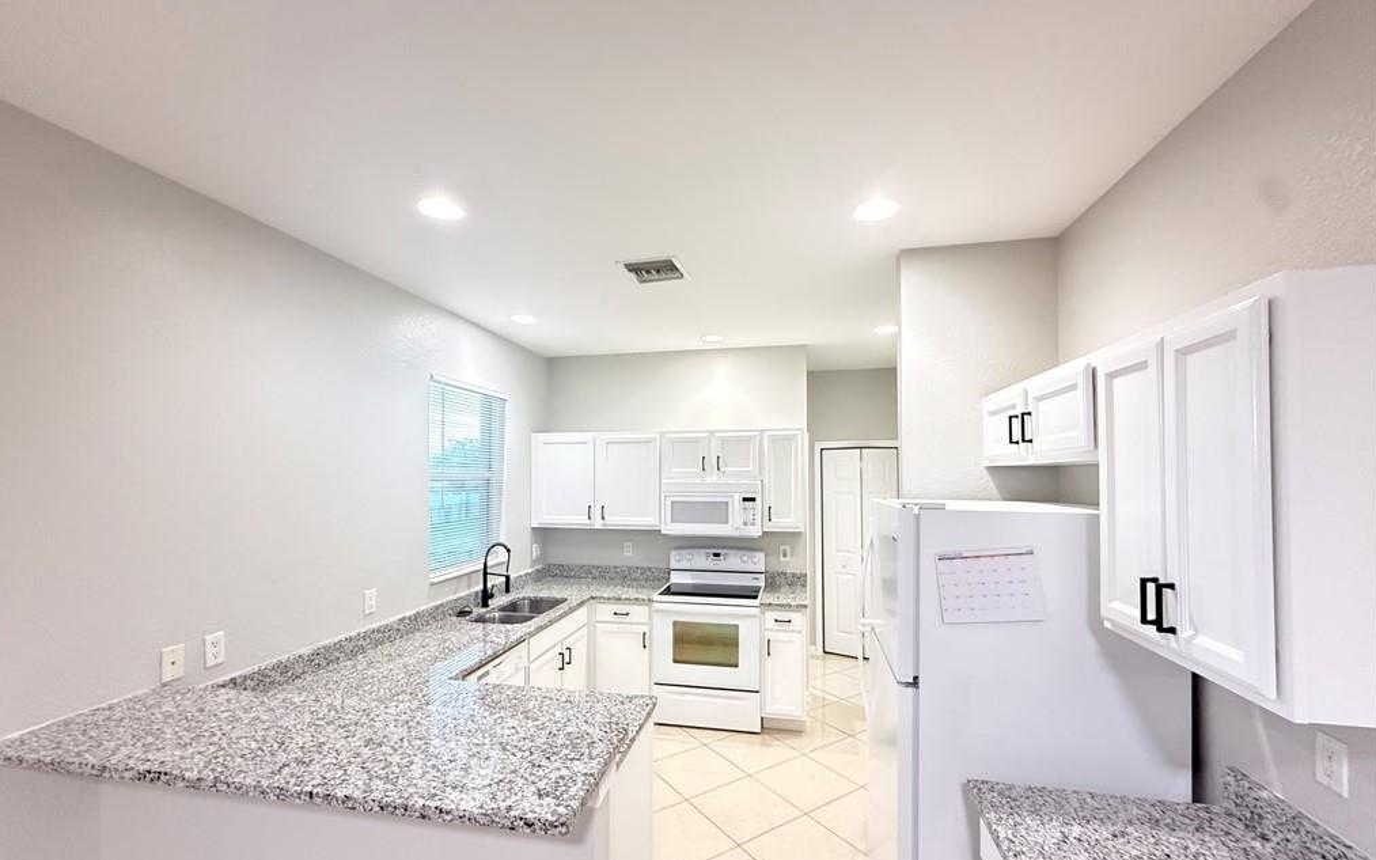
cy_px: 467
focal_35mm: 15
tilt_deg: +0.7
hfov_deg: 101.5
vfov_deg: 74.6
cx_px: 685
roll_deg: +0.9
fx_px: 562
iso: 800
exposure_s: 1/60
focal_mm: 2.22
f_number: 2.2
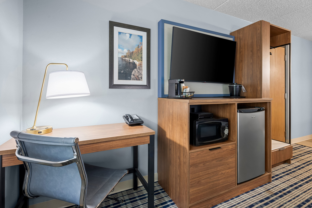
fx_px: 143
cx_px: 156
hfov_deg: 95.0
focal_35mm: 16
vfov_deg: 72.1
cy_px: 104
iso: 320
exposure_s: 3
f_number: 9
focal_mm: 16.5
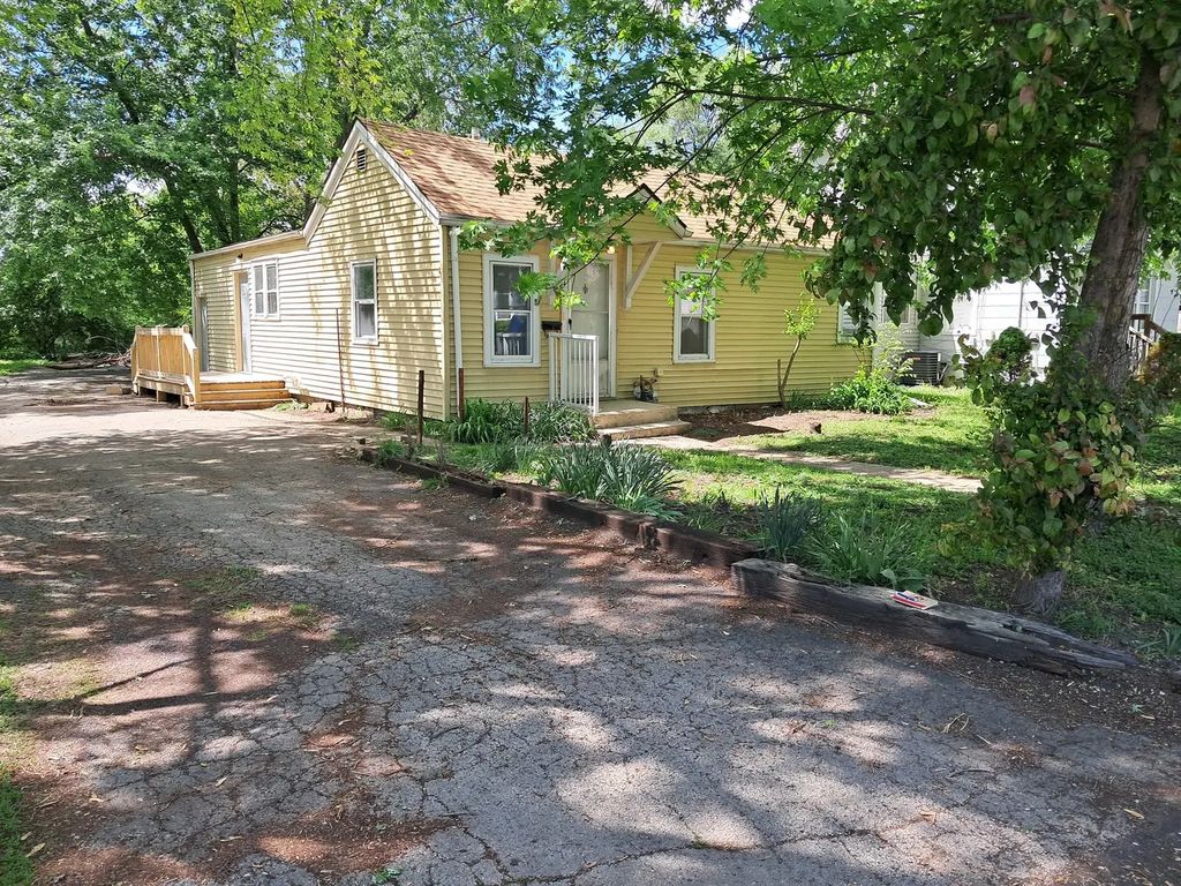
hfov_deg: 65.3
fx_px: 921
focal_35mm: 27
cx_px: 590
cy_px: 443
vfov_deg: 51.4
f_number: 1.8
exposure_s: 1/239
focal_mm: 4
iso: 50
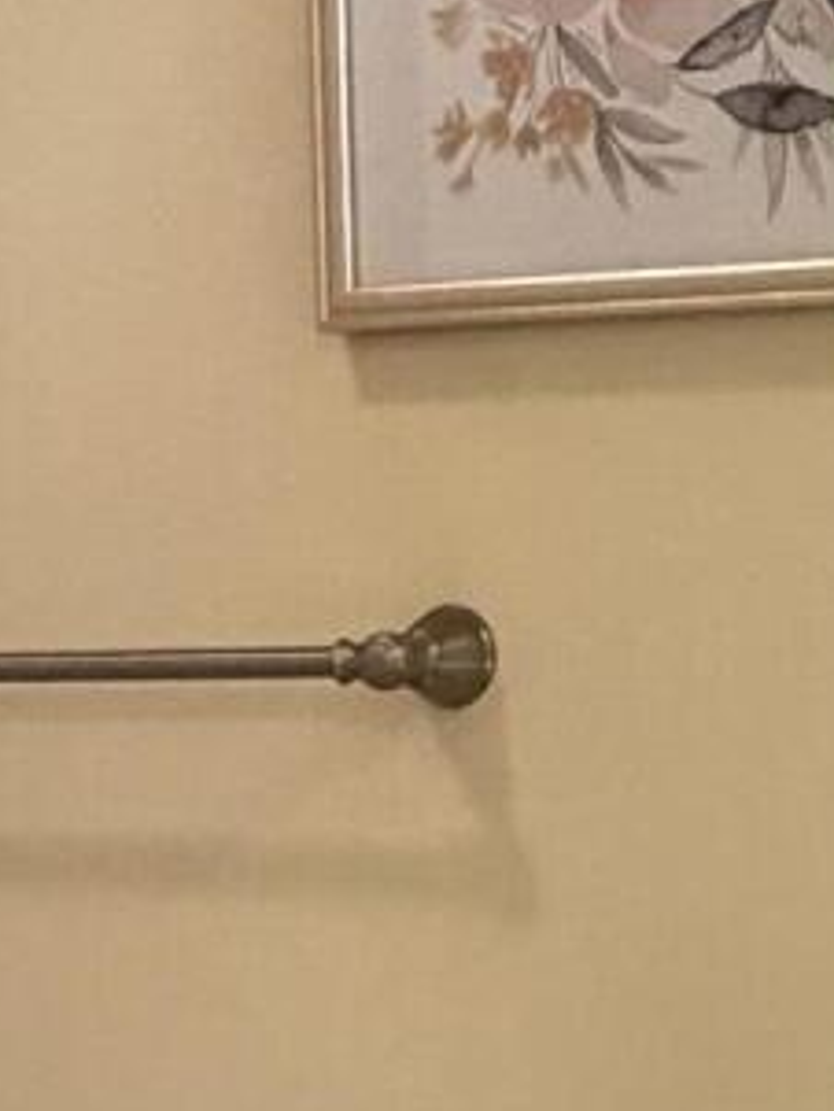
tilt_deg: -17.4
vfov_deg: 18.9
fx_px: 2985
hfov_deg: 15.9
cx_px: 406
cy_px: 1591
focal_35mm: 93
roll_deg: +1.2
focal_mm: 2.22
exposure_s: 1/60
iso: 400
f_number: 2.2
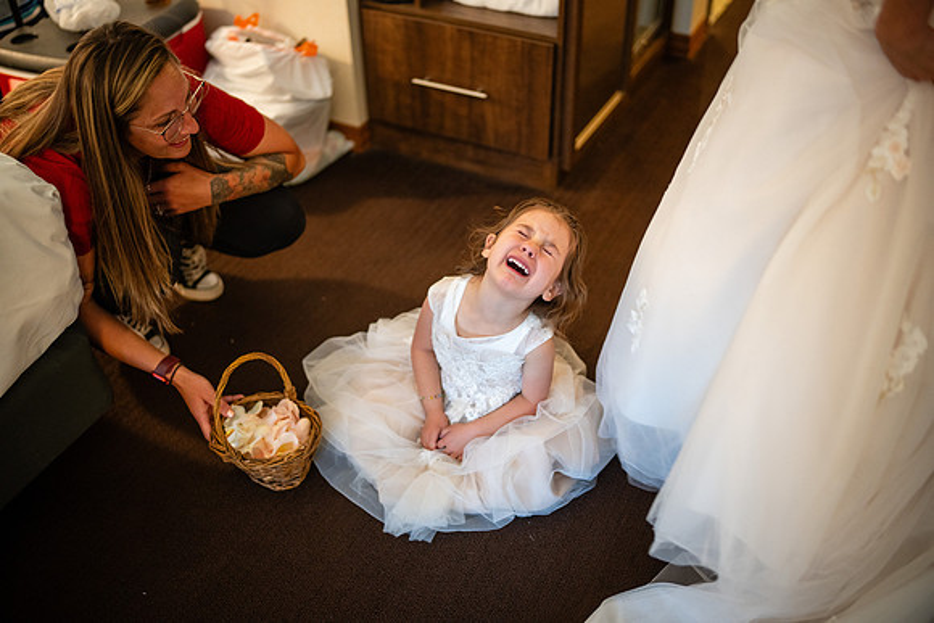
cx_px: 467
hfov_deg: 54.4
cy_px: 312
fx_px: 908
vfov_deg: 37.9
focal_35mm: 35
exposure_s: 1/125
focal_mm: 35
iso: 1250
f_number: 1.2
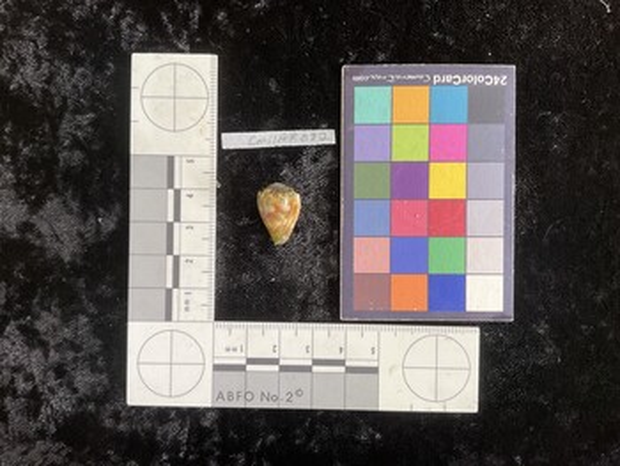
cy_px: 233
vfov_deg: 48.3
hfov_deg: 61.6
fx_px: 520
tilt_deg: -89.3
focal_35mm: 29
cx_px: 310
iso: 50
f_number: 1.8
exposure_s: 1/60
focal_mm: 3
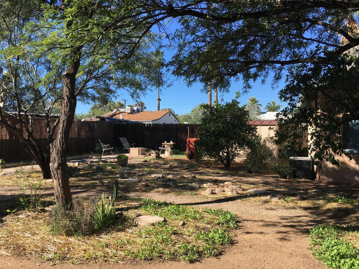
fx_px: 301
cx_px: 180
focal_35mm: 29
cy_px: 134
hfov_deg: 61.7
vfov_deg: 48.2
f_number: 2.2
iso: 25
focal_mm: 4.15
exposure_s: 1/999
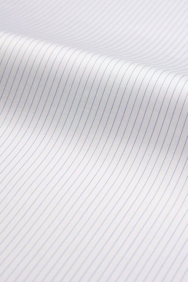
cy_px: 141
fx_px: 666
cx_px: 94
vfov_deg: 23.9
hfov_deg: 16.1
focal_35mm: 85
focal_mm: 85
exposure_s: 1/160
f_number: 8
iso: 100
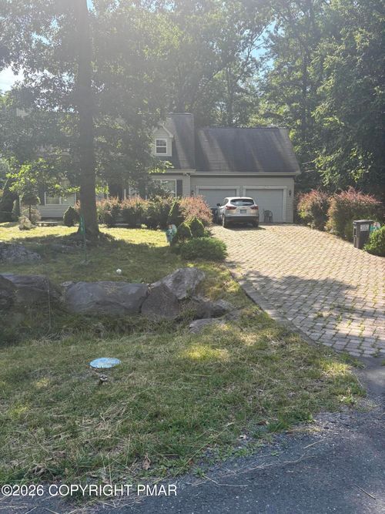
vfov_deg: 67.3
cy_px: 257
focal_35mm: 26
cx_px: 192
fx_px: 386
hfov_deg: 53.0
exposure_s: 1/1175
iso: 64
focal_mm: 5.96
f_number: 1.6
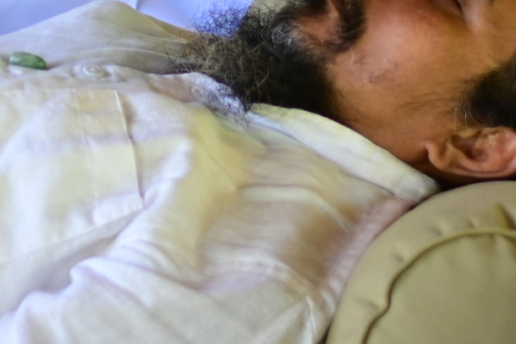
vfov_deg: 4.3
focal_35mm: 315
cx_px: -239
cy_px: -319
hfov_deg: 6.5
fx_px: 4512
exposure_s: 1/125
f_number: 2
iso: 250
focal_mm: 50
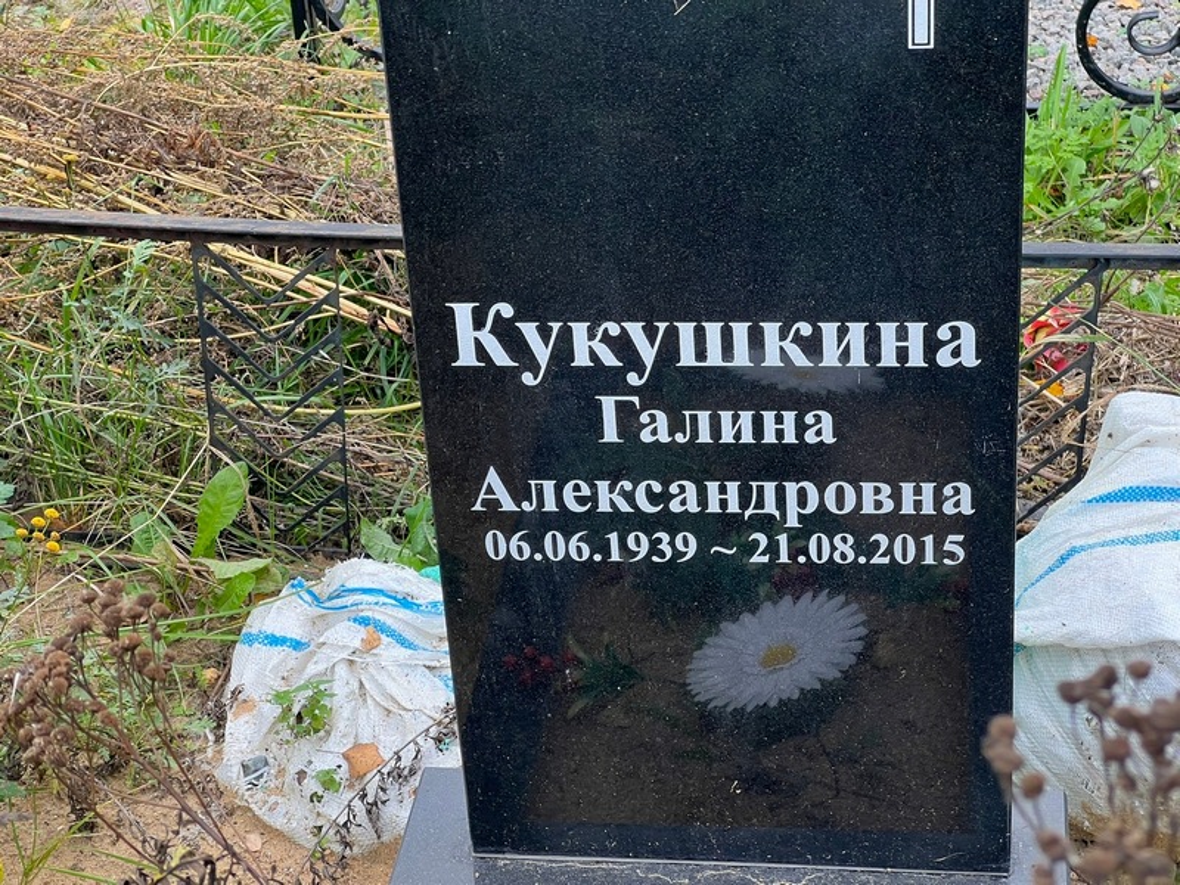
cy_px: 442
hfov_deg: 25.3
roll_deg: +2.7
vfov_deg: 19.1
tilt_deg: -33.0
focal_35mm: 77
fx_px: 2625
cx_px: 590
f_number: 2.8
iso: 40
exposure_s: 1/99
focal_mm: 9
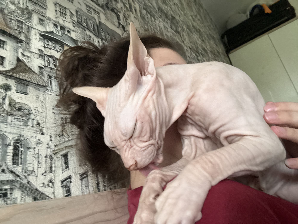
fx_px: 198
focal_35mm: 23
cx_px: 149
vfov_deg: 58.9
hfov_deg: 73.9
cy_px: 112
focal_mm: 2.69
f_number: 1.9
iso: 250
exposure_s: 1/60
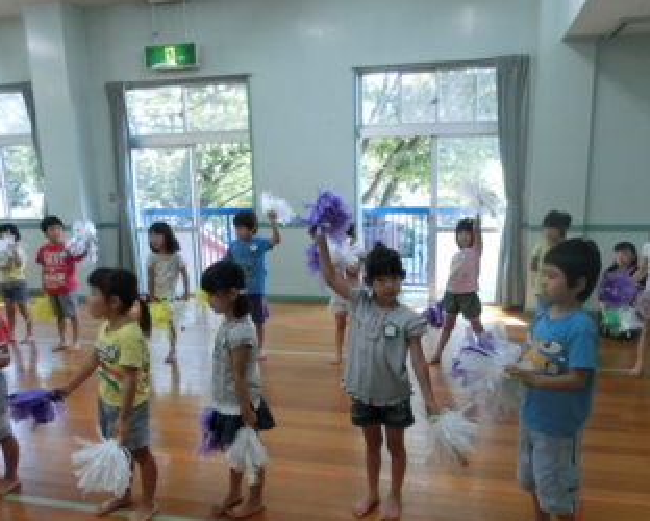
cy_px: 308
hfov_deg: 58.7
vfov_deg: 48.3
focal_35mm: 30
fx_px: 577
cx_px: 335
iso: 400
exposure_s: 1/125
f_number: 3
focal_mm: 4.24
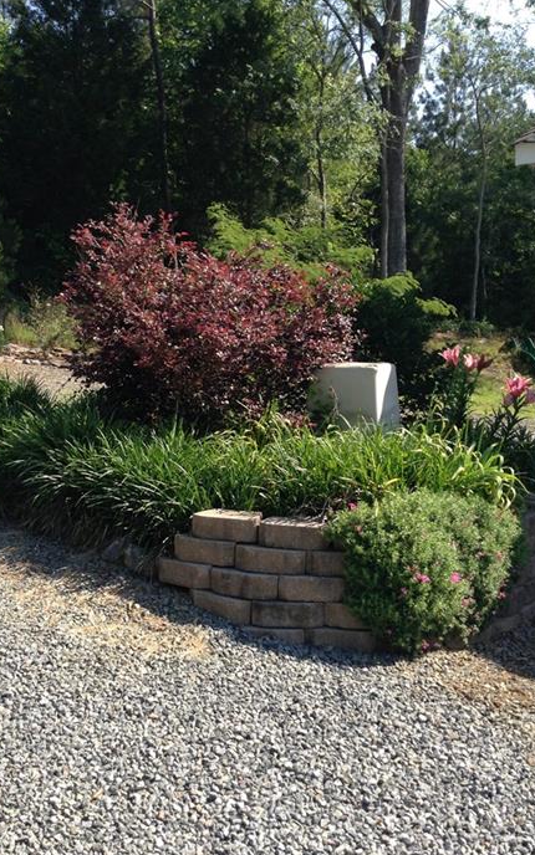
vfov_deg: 50.4
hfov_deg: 32.8
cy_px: 447
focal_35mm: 39
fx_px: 910
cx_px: 261
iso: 25
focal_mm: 3.3
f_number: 2.4
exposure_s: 1/499
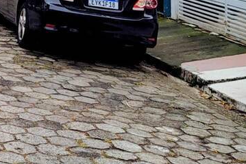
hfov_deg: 19.7
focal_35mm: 96
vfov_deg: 12.2
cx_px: -64
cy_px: -189
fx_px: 656
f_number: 1.8
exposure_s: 1/1042
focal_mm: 5.56
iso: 100
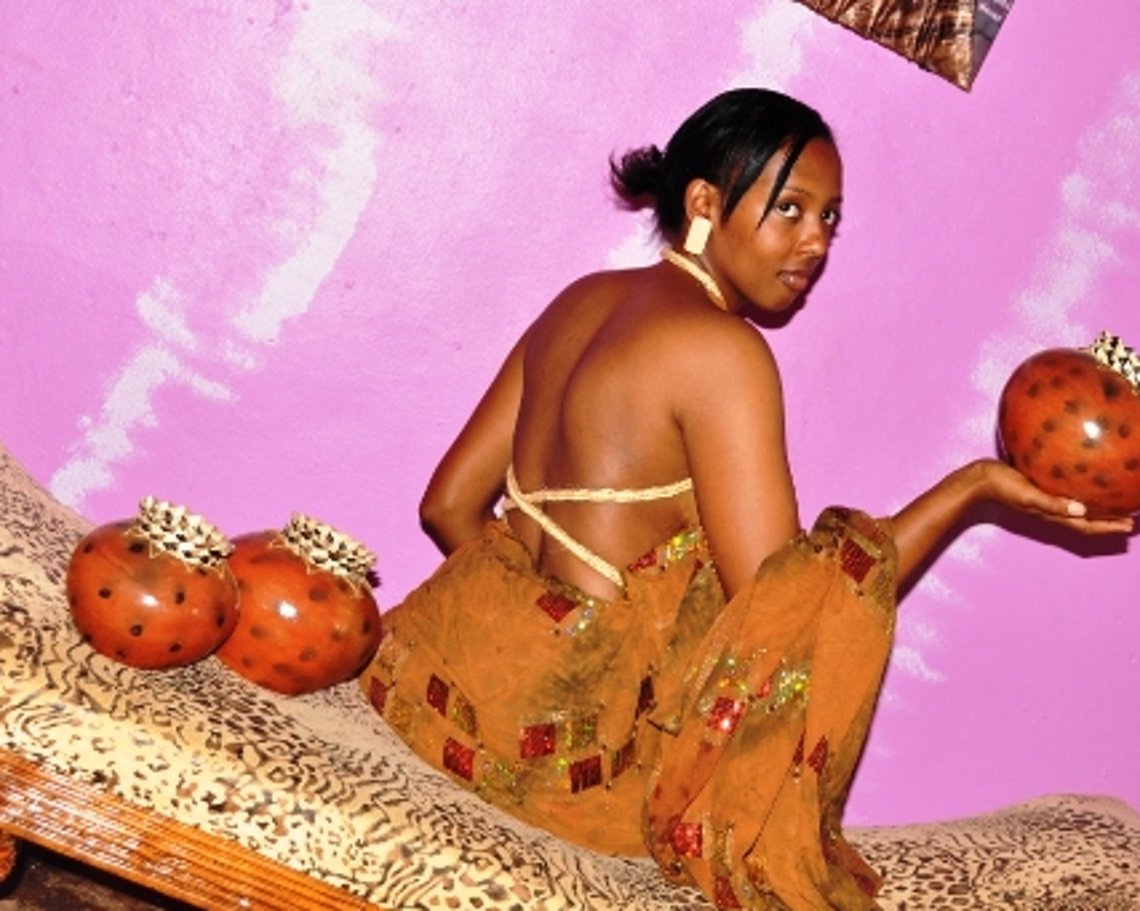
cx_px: 699
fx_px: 1956
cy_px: 434
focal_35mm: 58
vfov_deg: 26.2
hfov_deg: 32.4
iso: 320
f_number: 6.3
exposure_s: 1/100
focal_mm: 32
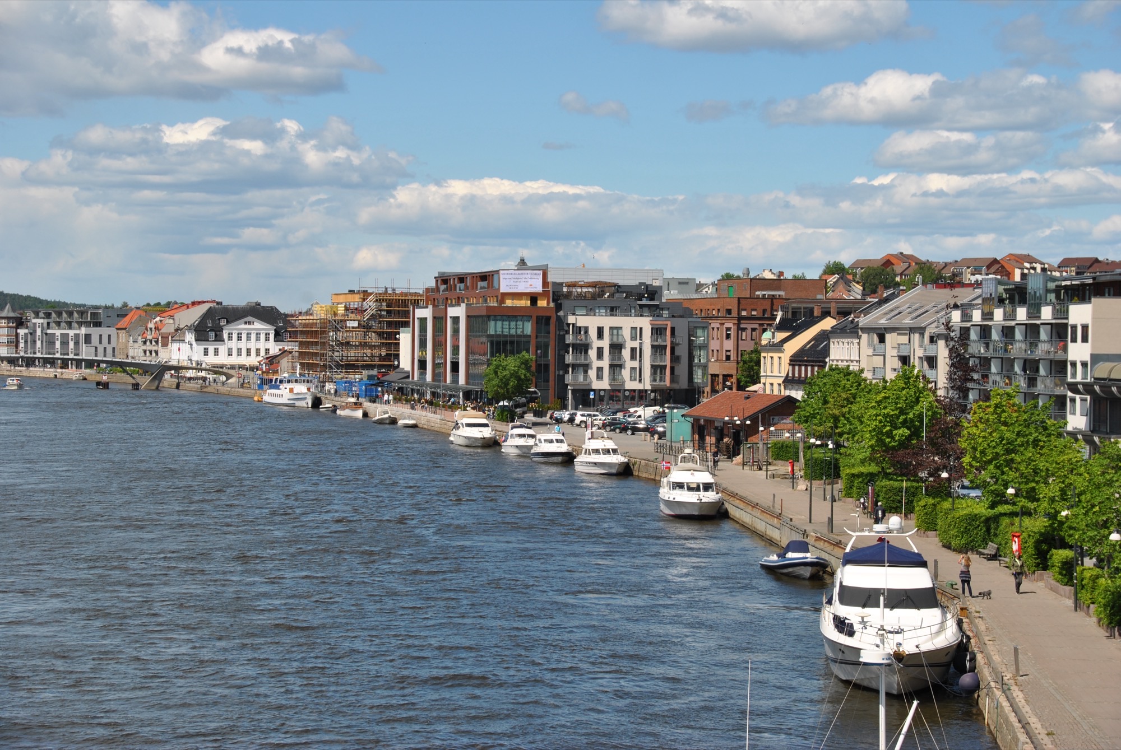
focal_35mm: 82
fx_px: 2572
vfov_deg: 16.6
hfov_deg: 24.6
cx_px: 560
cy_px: 375
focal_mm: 55
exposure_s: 1/320
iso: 100
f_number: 9
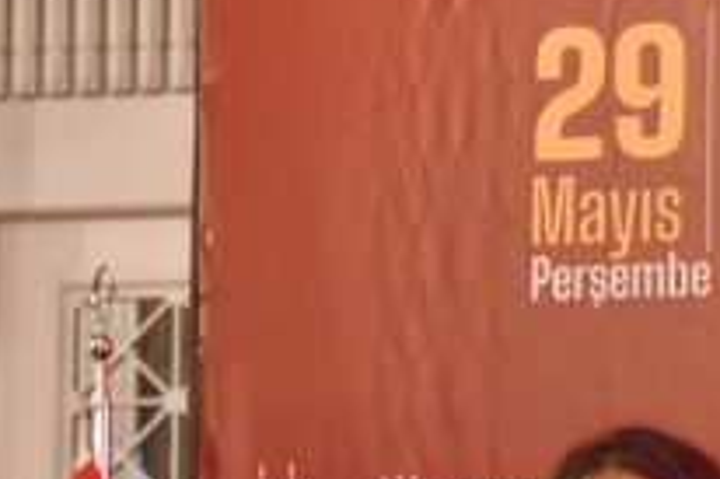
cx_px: 650
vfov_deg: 9.1
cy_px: 503
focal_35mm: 149
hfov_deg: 13.7
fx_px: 2978
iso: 2000
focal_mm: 40
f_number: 2.8
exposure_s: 1/250
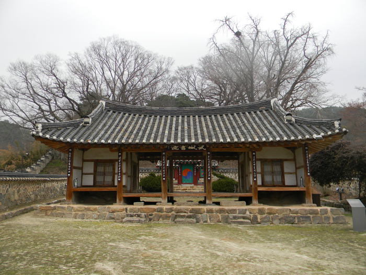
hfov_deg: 63.4
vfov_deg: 49.7
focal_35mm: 28
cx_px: 183
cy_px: 138
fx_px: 296
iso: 80
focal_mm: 5
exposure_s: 1/307
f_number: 3.5
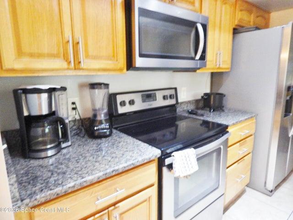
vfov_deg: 61.1
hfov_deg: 76.4
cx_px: 146
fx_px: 186
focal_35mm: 22
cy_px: 110
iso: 400
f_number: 3
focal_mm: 4
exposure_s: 1/15
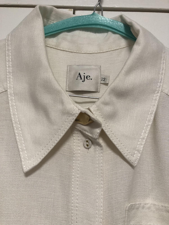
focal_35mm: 28
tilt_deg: +10.5
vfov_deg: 63.4
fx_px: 182
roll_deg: -0.9
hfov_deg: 49.7
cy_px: 112
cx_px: 84
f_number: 1.8
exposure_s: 1/25
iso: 32
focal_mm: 3.99
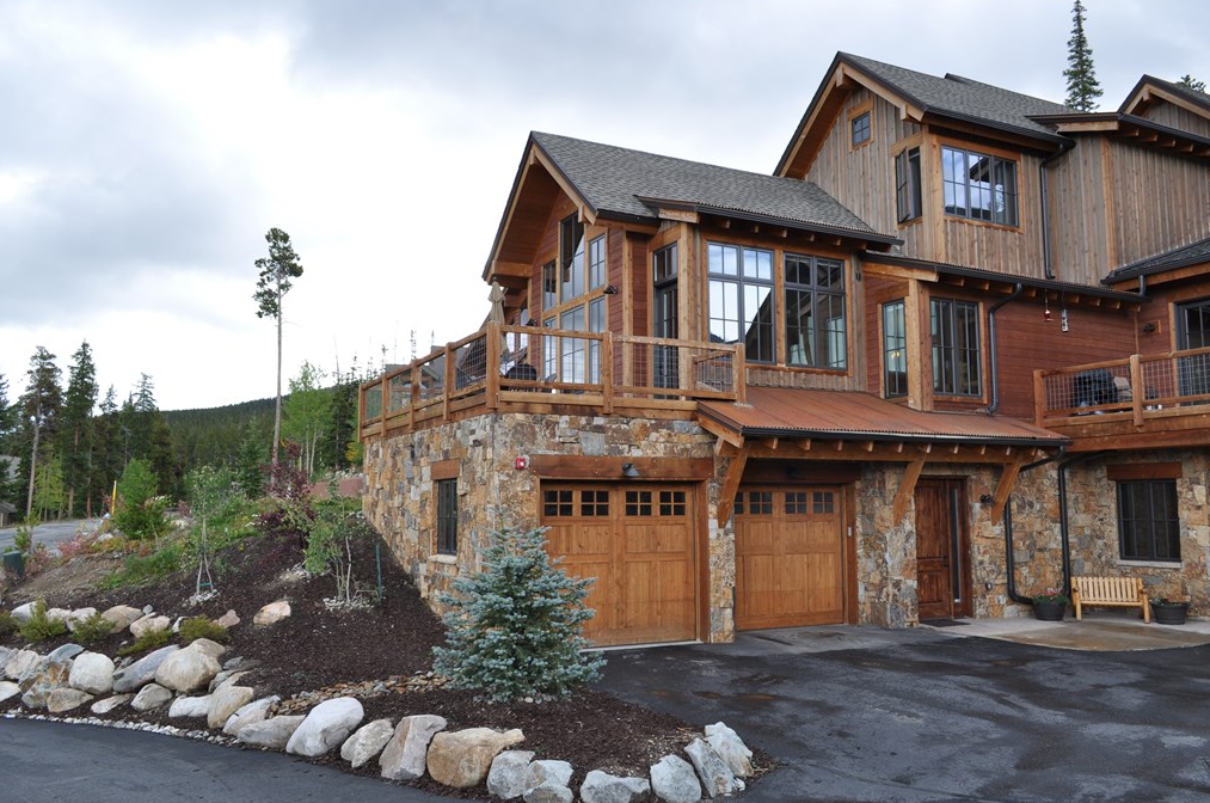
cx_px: 626
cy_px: 398
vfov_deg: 44.8
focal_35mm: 29
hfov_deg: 63.7
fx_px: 973
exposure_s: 1/200
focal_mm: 18
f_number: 7.1
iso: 200
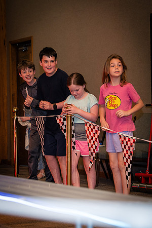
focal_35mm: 121
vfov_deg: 17.0
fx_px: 764
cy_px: 113
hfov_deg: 11.3
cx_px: 42
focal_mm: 70
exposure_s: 1/250
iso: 800
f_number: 3.2
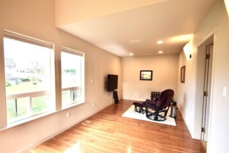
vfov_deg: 70.5
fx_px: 108
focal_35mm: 17
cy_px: 79
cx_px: 107
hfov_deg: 93.1
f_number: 5.6
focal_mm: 10
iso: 400
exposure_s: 1/125
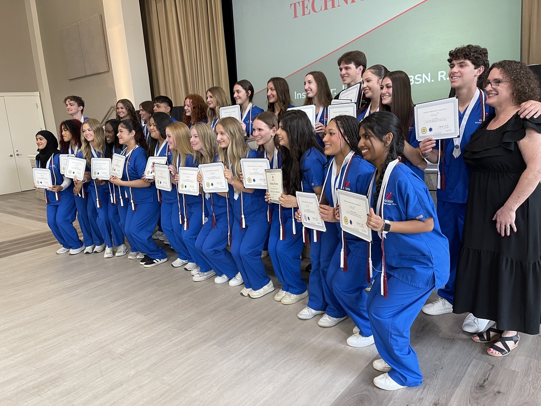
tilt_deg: -12.6
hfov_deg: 69.4
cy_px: 203
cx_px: 270
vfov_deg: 54.9
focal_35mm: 25
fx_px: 391
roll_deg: +4.0
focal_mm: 5.1
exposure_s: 1/60
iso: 200
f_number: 1.6
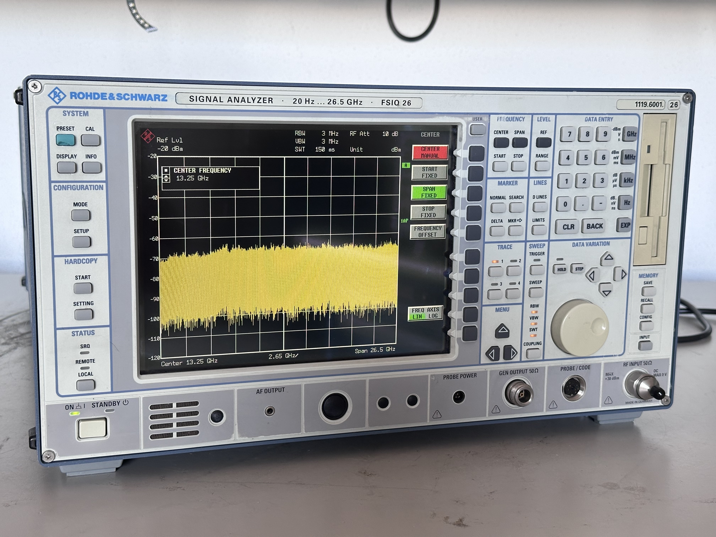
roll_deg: -1.0
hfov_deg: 39.7
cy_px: 268
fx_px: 993
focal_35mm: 48
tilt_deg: -8.9
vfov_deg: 30.3
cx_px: 358
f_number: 1.78
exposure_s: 1/60
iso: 100
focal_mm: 6.86
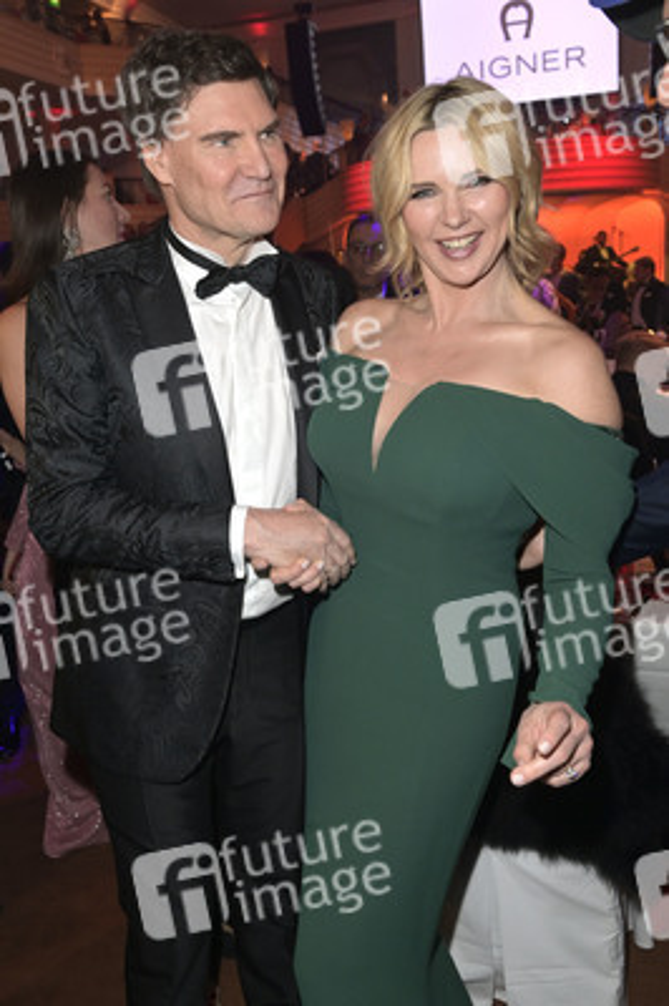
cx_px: 334
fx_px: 893
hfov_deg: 41.0
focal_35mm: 32
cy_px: 503
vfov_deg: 58.8
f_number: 5.6
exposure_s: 1/100
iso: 2000
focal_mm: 32
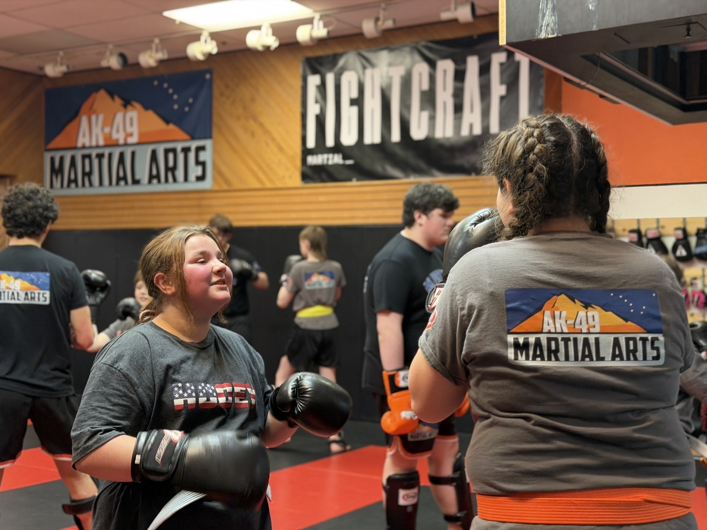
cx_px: 354
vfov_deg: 30.3
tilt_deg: +0.6
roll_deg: -0.6
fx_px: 980
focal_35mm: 48
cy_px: 265
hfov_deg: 39.7
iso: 200
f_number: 1.78
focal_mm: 6.76
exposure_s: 1/40
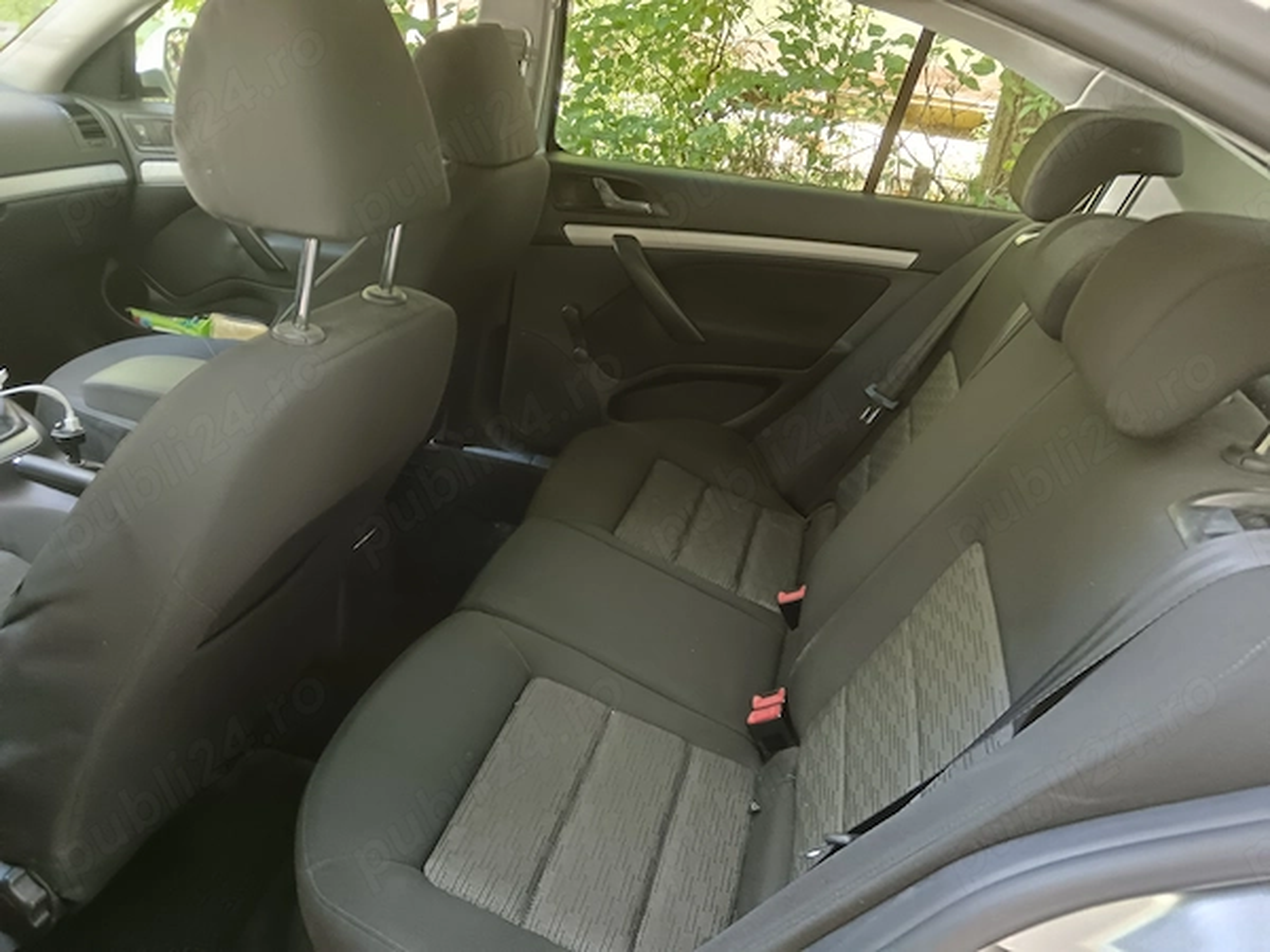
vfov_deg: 51.4
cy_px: 476
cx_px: 635
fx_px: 991
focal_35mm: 27
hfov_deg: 65.3
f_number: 1.9
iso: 961
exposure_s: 1/25
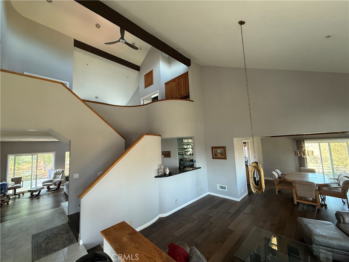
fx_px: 141
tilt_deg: +5.2
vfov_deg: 85.7
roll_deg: +2.9
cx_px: 174
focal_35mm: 14
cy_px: 131
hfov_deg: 102.1
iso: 320
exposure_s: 1/90
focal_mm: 2.22
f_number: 2.2
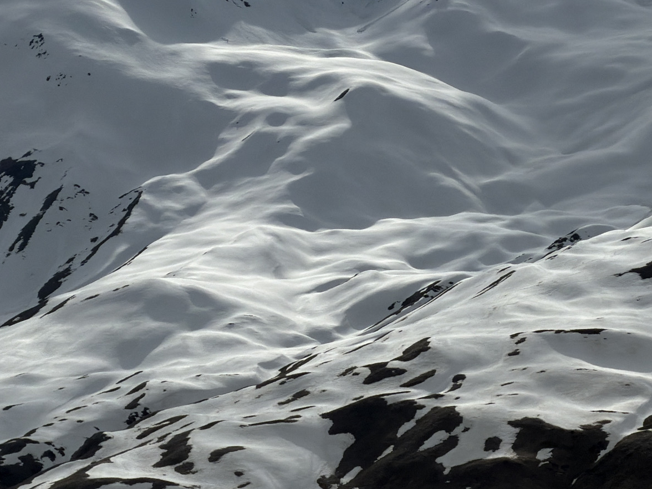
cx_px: 396
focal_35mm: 340
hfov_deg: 5.8
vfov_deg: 4.4
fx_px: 6404
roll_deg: -0.5
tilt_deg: +9.5
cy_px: 134
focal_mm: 16.89
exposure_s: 1/4065
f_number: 2.8
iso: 20
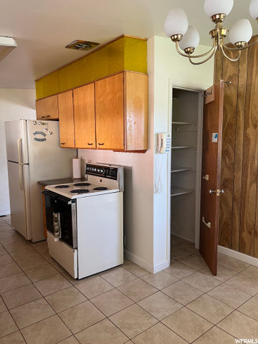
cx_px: 129
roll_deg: +0.3
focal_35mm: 26
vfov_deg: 67.3
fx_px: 258
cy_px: 172
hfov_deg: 53.1
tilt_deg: -5.9
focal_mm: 5.7
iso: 125
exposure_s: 1/93
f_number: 1.5
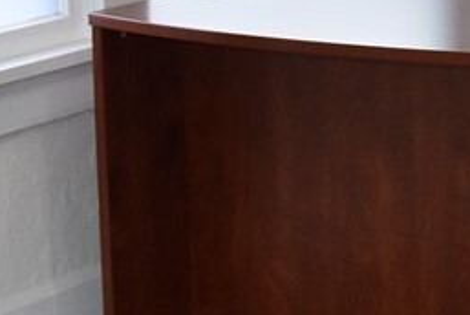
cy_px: -244
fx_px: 2326
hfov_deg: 10.5
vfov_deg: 7.5
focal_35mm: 178
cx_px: 990
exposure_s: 1/200
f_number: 5
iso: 800
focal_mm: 18
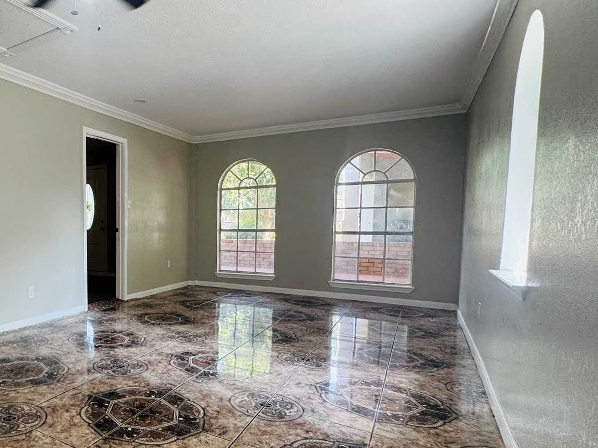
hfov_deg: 63.7
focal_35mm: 24
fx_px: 415
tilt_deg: -3.4
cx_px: 99
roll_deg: +0.3
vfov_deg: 56.6
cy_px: 253
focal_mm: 2.22
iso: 160
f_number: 2.2
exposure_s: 1/120
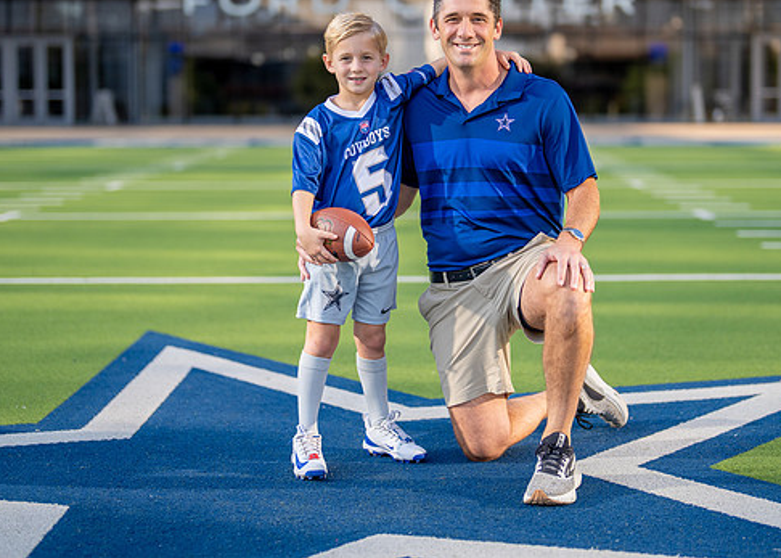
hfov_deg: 26.1
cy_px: 206
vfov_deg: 18.8
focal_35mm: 76
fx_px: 1686
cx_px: 444
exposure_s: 1/4000
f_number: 1.2
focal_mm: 50
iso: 125
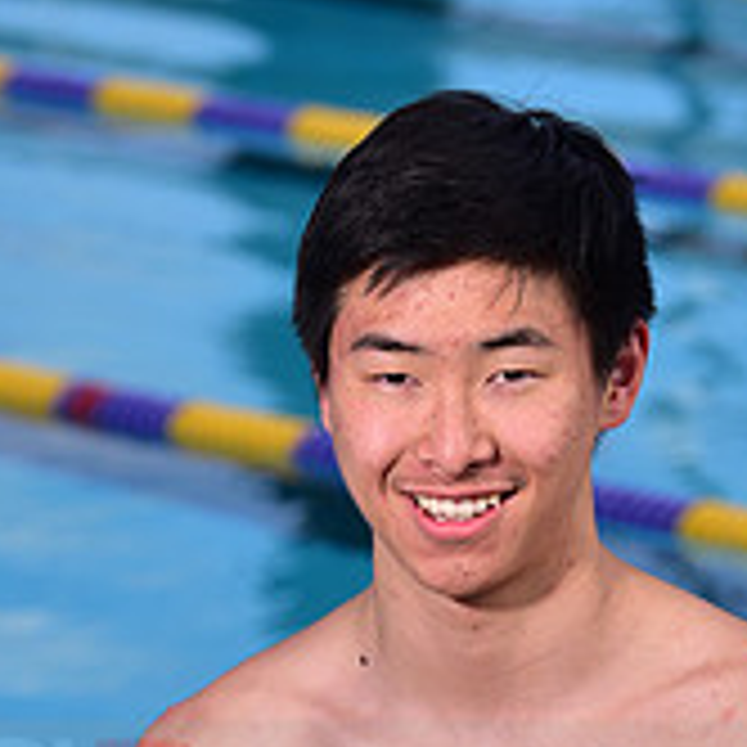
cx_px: 569
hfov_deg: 4.4
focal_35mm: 401
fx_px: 9790
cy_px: 783
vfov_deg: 4.4
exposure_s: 1/250
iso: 80
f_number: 6.3
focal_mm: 135
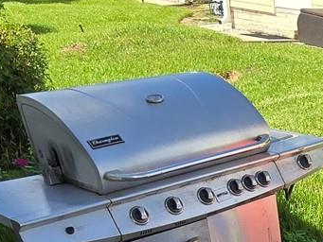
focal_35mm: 61
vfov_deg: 20.5
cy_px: 363
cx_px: 383
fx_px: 569
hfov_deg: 27.9
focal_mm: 2.2
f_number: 2.2
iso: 50
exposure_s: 1/1445
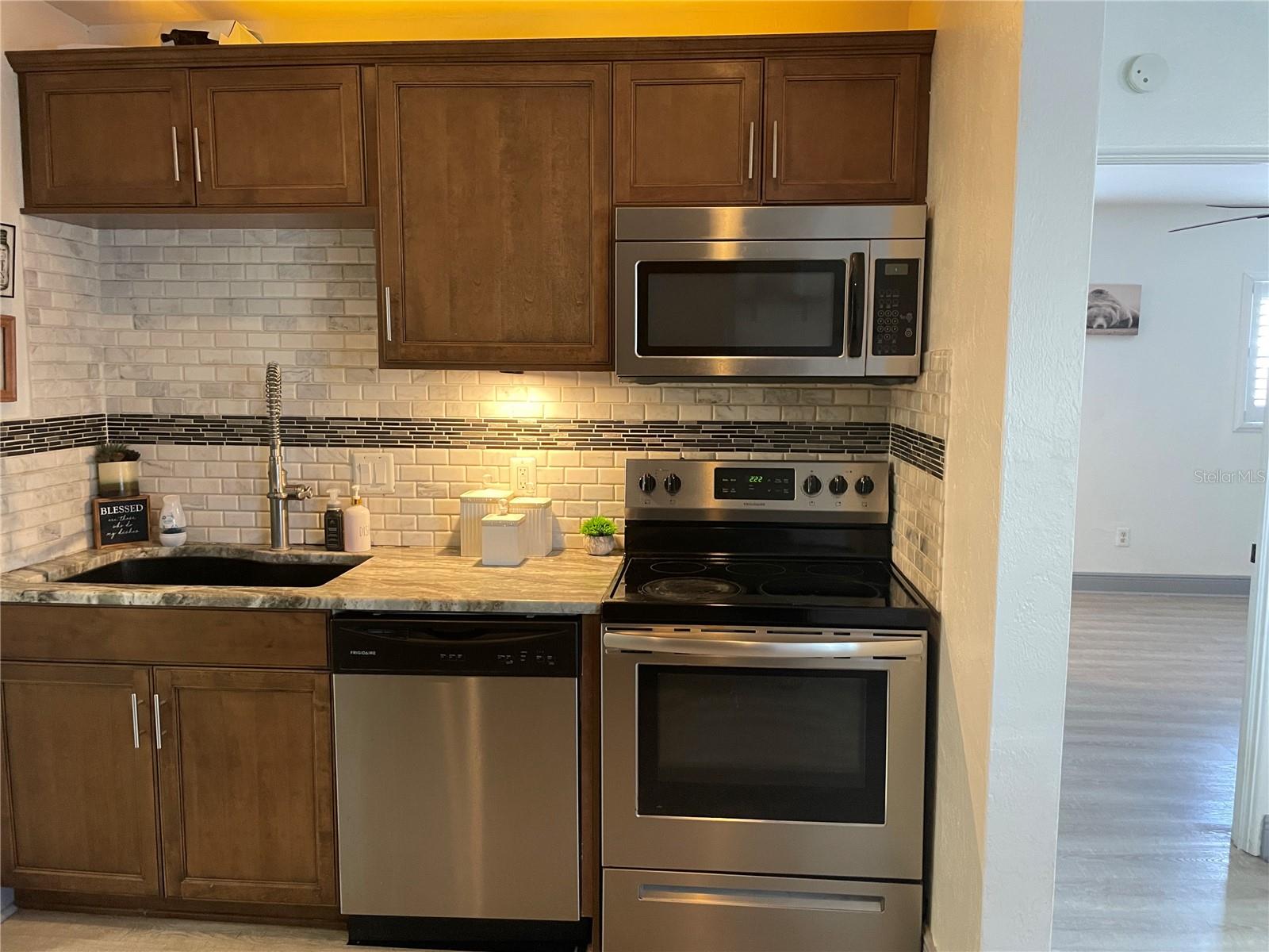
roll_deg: +0.0
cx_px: 634
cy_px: 476
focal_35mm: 26
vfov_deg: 53.1
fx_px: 953
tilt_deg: -5.8
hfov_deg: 67.3
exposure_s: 1/60
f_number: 1.6
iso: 400
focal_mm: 4.2
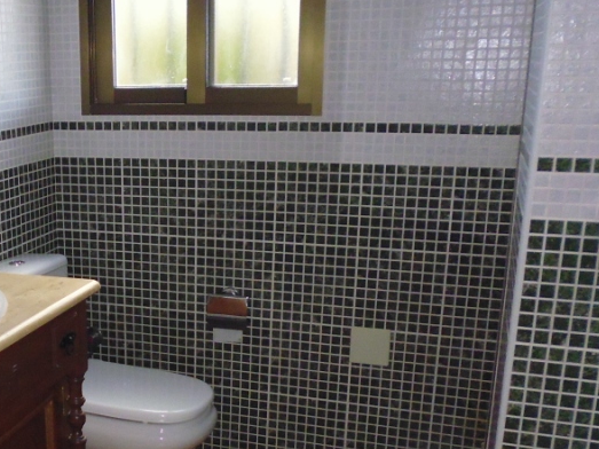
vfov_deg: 30.5
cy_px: 316
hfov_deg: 38.1
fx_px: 813
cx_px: 74
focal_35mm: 47
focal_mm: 4.3
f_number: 2.8
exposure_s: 1/60
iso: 400
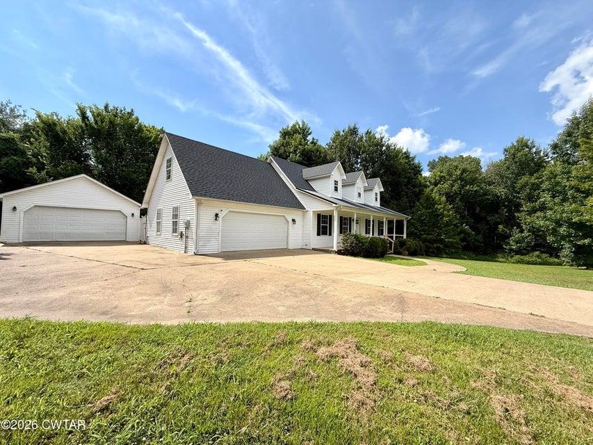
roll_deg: -1.1
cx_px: 296
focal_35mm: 14
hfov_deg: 102.1
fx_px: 240
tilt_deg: +1.7
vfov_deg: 85.7
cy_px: 222
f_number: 2.2
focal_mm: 2.22
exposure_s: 1/2237
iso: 50
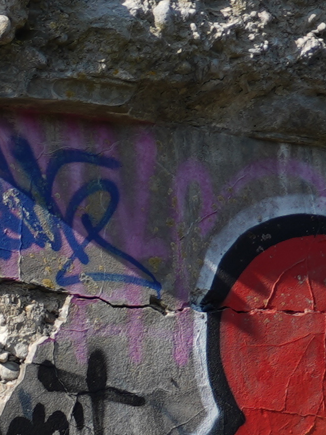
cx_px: -406
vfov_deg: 4.1
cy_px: 618
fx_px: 6040
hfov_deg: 3.1
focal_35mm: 481
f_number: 4
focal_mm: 70
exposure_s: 1/500
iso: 50
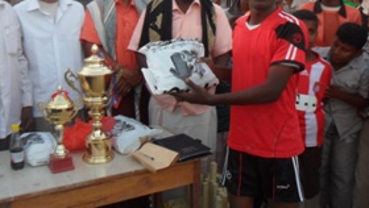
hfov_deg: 48.2
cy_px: 43
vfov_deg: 27.9
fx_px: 411
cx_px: 165
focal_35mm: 42
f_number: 3.5
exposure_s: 1/45
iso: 200
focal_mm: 4.9
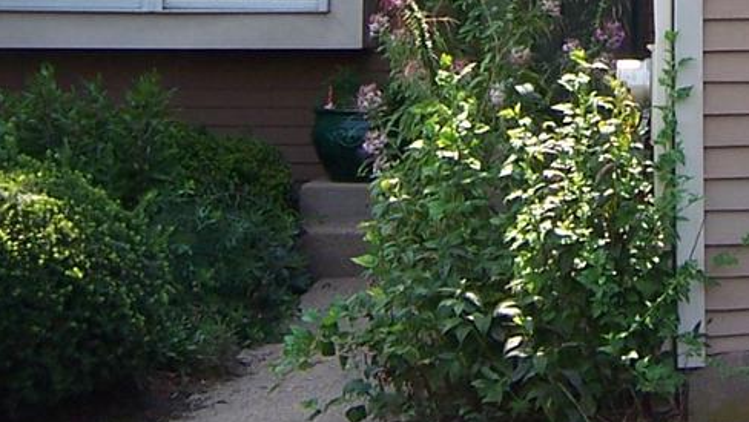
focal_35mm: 106
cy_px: -302
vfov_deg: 10.8
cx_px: 709
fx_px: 2106
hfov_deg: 19.7
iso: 80
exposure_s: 1/350
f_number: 3.4
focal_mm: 5.5
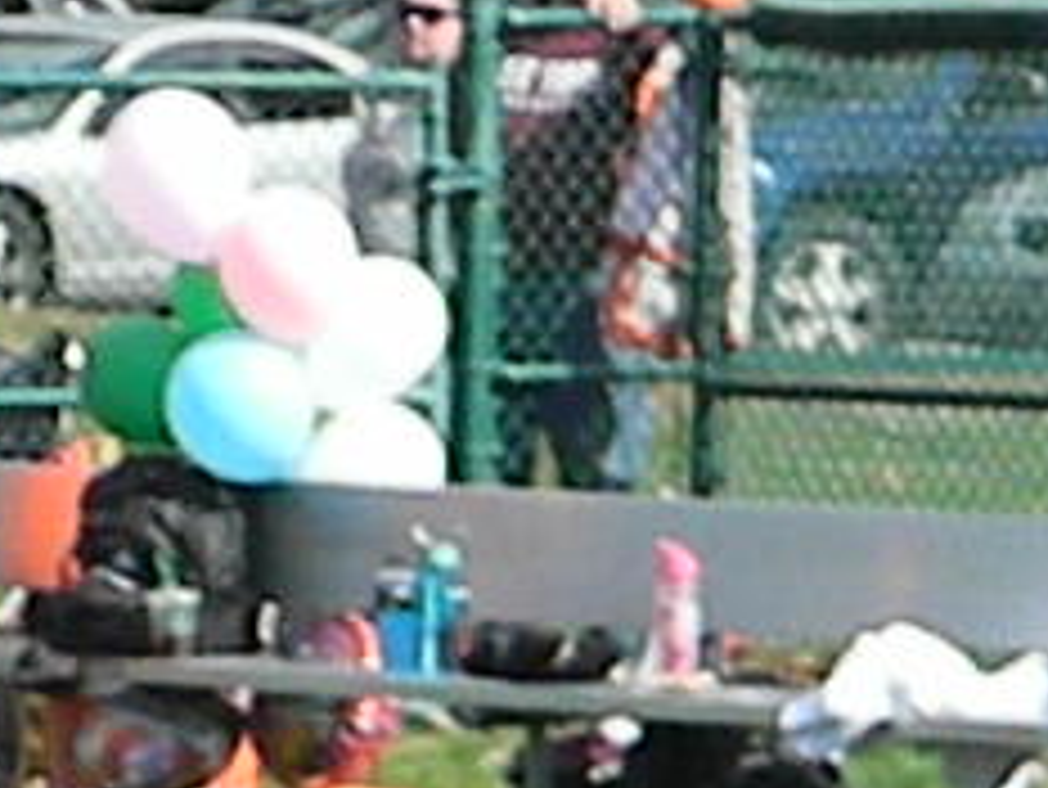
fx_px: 19537
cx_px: -643
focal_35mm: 645
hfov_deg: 3.1
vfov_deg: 2.3
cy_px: 1018
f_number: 10
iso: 640
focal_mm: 26.8
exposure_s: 1/453
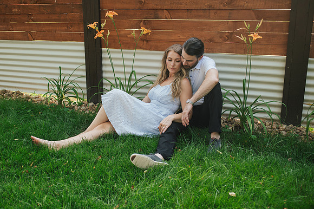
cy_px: 111
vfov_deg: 34.0
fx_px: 342
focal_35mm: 39
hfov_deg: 49.2
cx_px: 138
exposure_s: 1/320
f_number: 2.8
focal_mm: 35
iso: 400
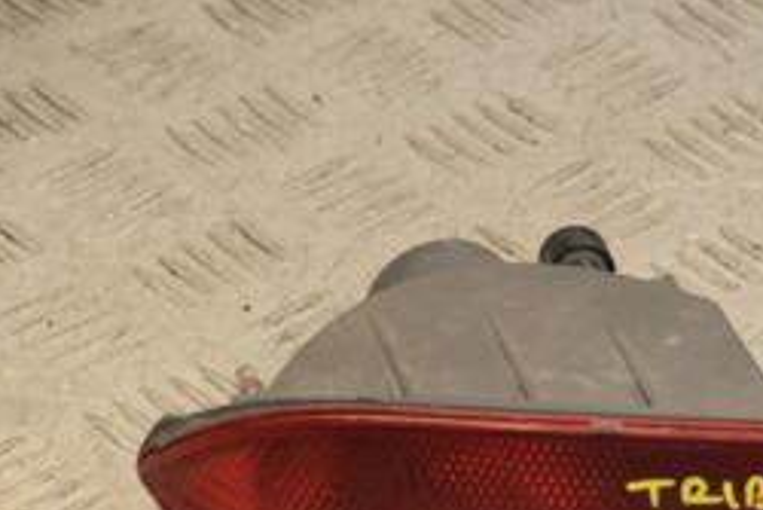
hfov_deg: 10.9
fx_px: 3965
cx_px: 687
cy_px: 263
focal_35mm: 187
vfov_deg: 7.4
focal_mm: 52
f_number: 7.1
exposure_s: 1/200
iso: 800
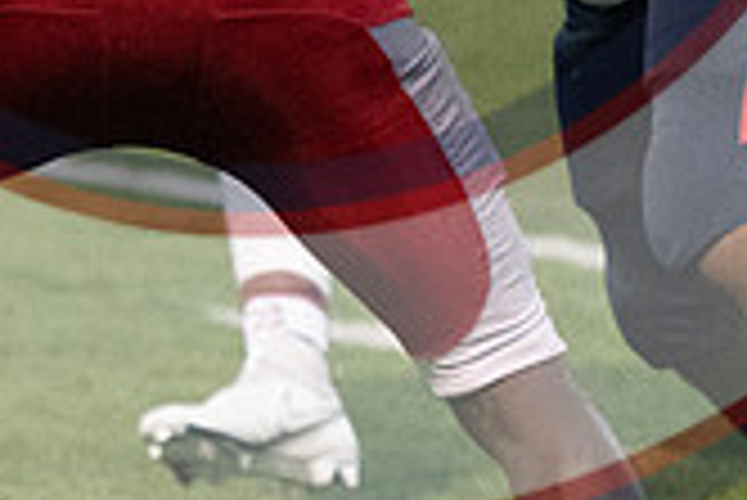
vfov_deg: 1.7
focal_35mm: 787
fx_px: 16344
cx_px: 230
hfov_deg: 2.6
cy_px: -255
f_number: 2.8
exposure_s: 1/2500
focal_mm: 150
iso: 14400
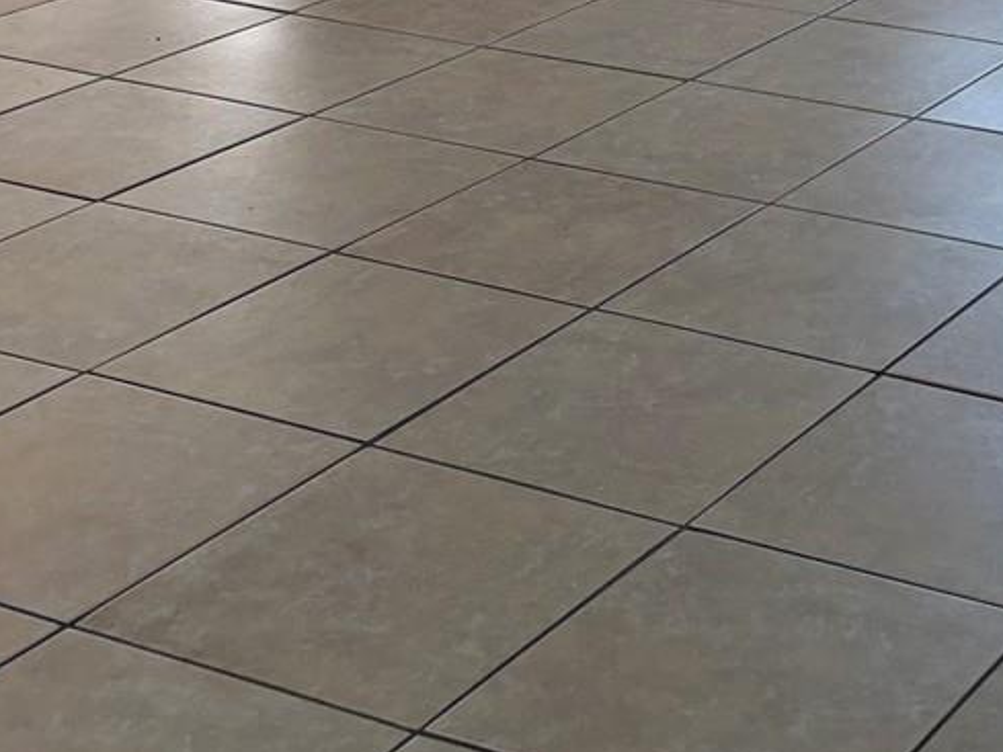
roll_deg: -1.3
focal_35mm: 85
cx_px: 1128
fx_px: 2463
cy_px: -449
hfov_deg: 21.7
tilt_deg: -4.4
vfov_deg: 15.7
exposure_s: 1/120
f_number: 1.6
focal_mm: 5.96
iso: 100
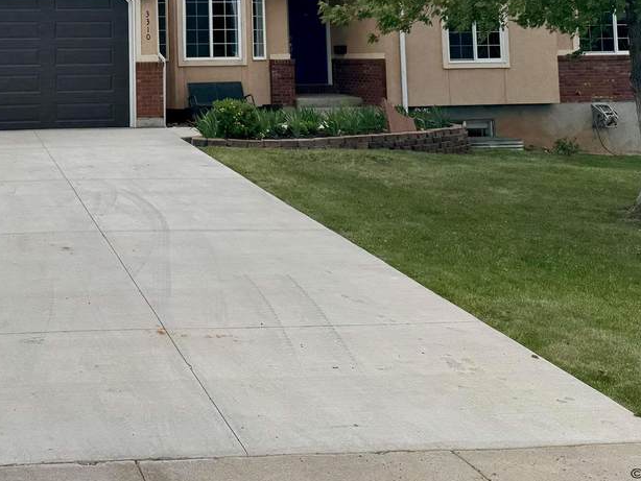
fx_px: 926
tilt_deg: +4.2
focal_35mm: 50
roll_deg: +1.0
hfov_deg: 36.6
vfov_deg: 27.3
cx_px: 108
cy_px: -13
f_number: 1.78
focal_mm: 6.76
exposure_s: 1/7092
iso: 80
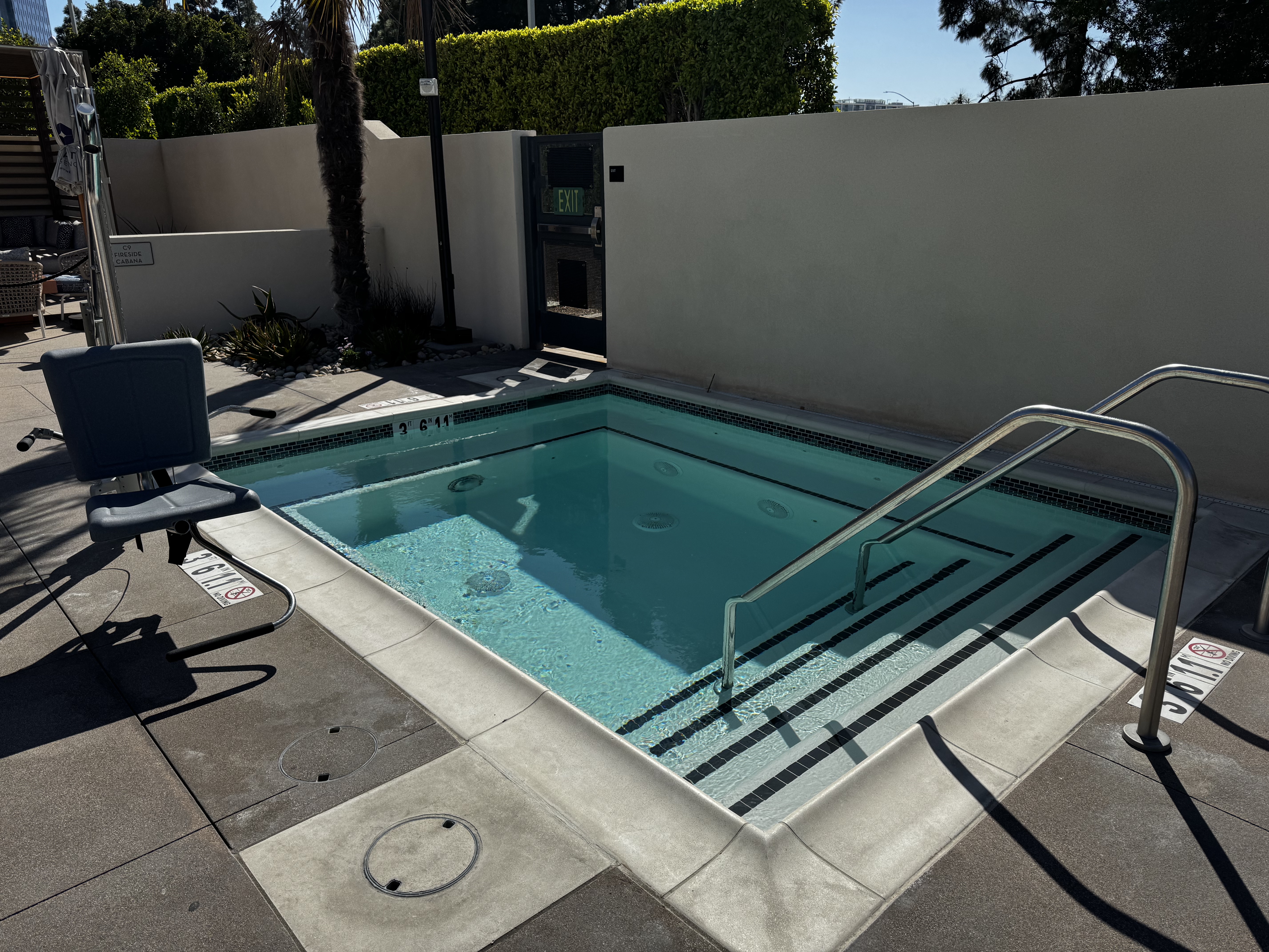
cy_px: 476
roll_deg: +0.2
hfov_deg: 71.6
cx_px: 634
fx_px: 880
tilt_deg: -18.3
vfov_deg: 56.8
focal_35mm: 24
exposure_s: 1/9009
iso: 80
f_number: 1.78
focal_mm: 6.76
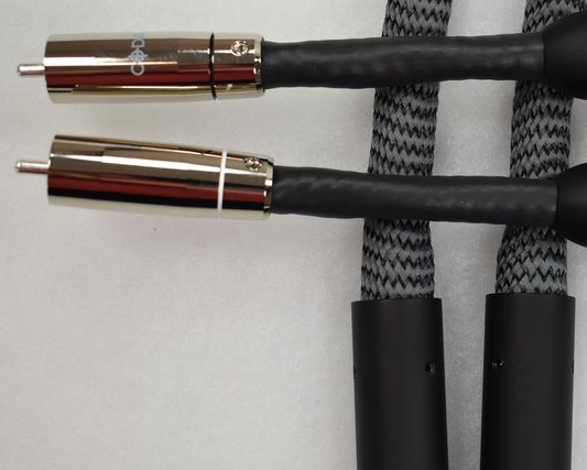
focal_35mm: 76
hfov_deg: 24.5
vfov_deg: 20.2
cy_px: 210
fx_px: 1321
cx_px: 497
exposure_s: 1/50
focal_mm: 24
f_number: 4
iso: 100
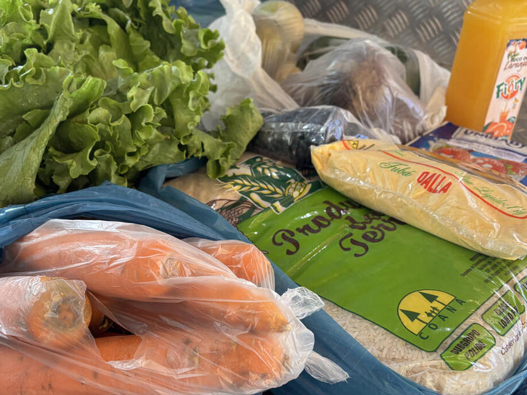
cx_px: 217
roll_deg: -1.0
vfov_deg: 38.5
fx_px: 563
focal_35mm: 37
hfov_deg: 49.9
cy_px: 232
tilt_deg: -33.9
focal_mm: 5.96
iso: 125
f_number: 1.6
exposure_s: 1/60
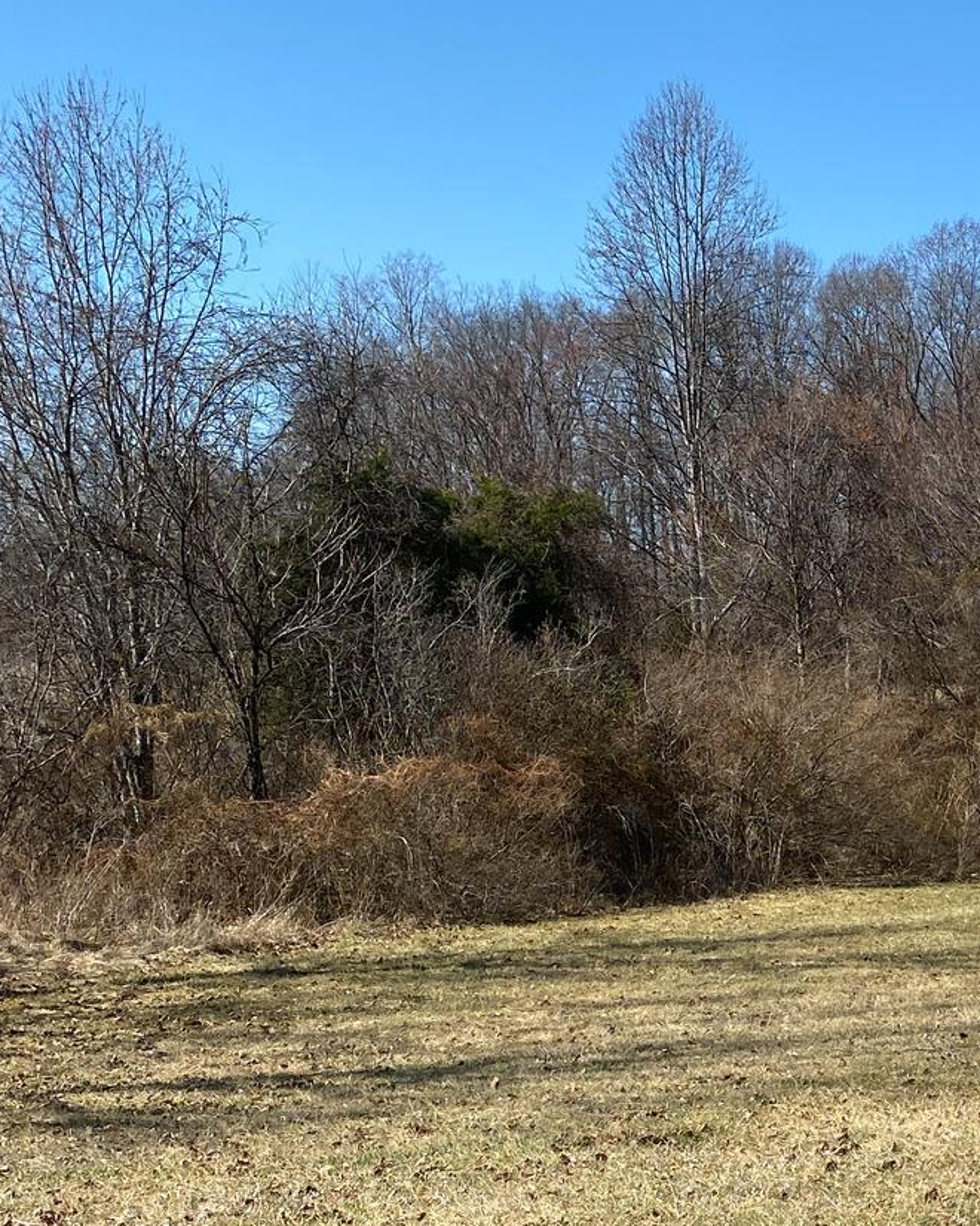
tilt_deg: -6.2
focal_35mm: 63
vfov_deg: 29.4
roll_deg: -1.1
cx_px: 1344
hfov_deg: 21.4
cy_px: 970
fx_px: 2284
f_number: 1.8
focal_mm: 4.25
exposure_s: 1/2358
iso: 32
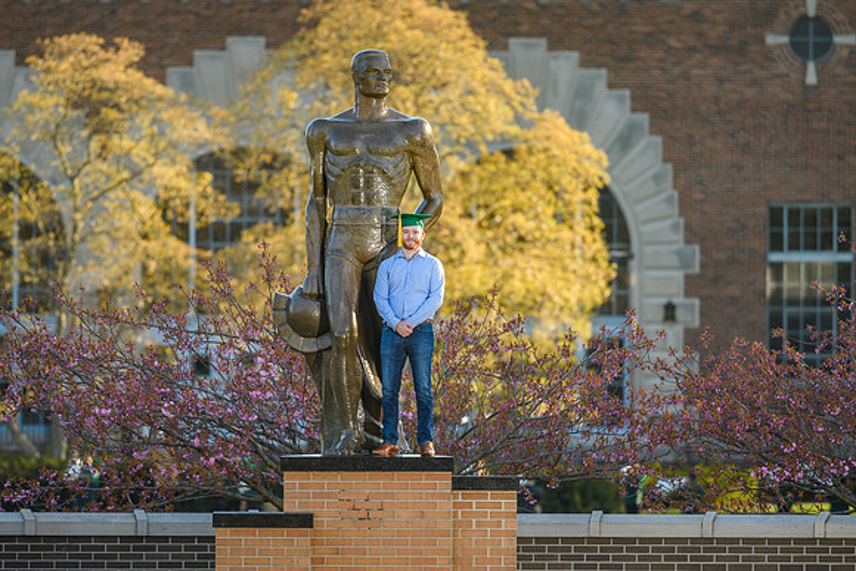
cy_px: 292
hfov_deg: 4.5
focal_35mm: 460
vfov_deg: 3.0
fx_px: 10943
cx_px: 437
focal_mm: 300
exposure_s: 1/200
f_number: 4
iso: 100
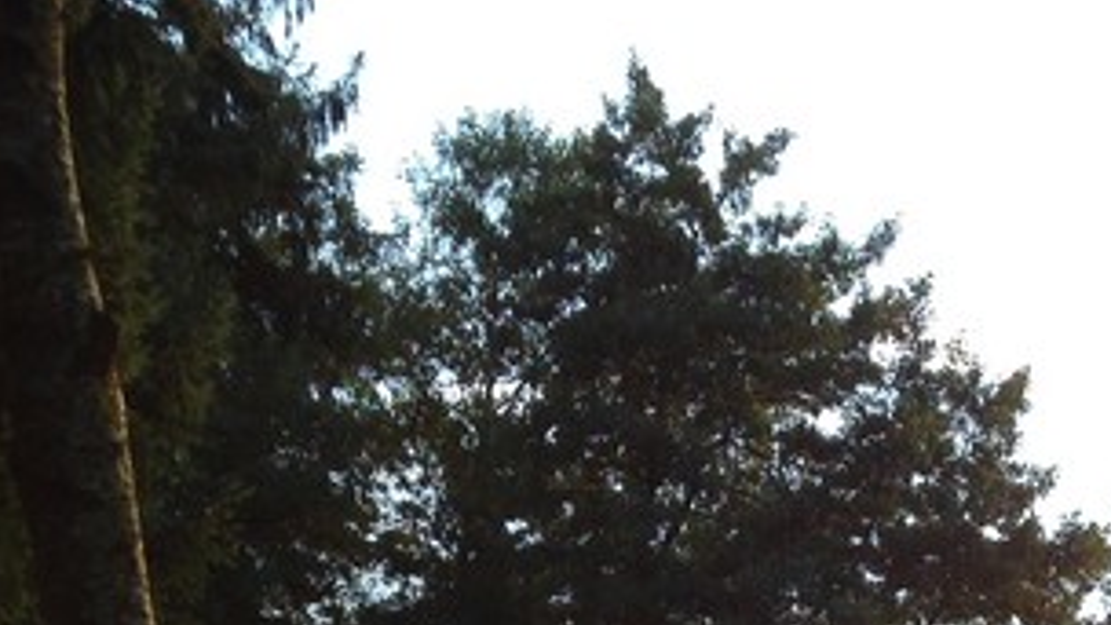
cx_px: 1045
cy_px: 1363
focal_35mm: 121
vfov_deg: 9.2
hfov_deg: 17.4
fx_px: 3565
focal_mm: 4.12
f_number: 2.4
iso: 50
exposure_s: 1/220
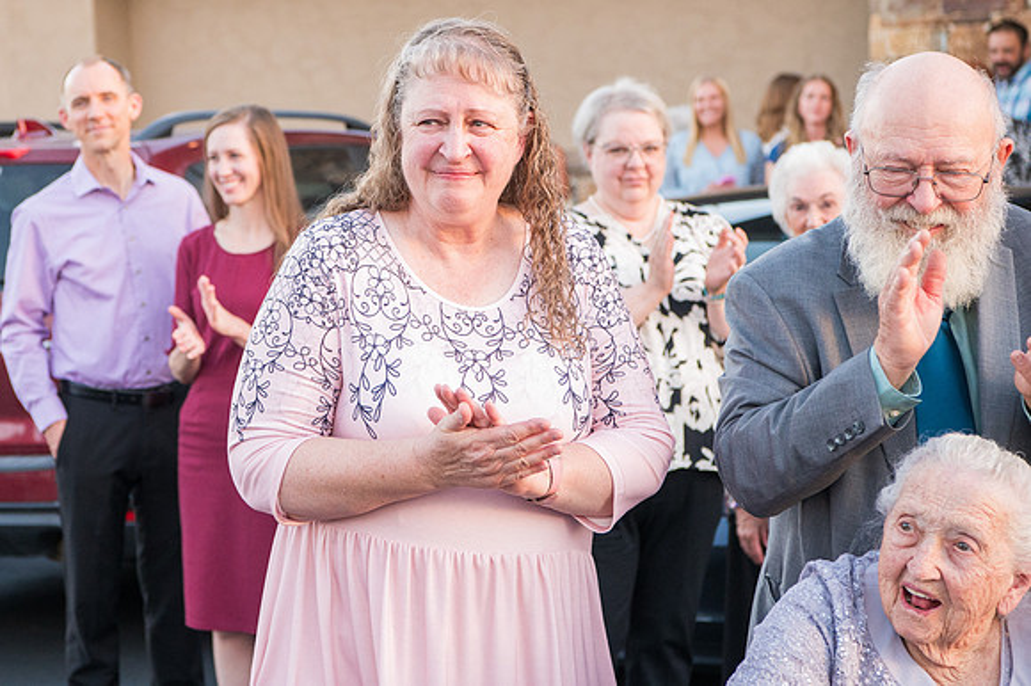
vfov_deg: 14.7
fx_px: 2665
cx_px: 345
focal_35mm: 93
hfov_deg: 21.8
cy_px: 253
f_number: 5
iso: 3200
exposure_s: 1/320
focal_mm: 70
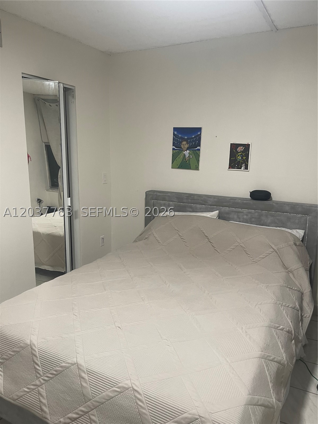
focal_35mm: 26
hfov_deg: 53.1
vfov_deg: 67.3
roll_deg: -1.9
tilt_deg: -9.9
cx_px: 159
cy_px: 212
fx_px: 318
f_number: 1.6
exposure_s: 1/60
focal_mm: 5.1
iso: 125
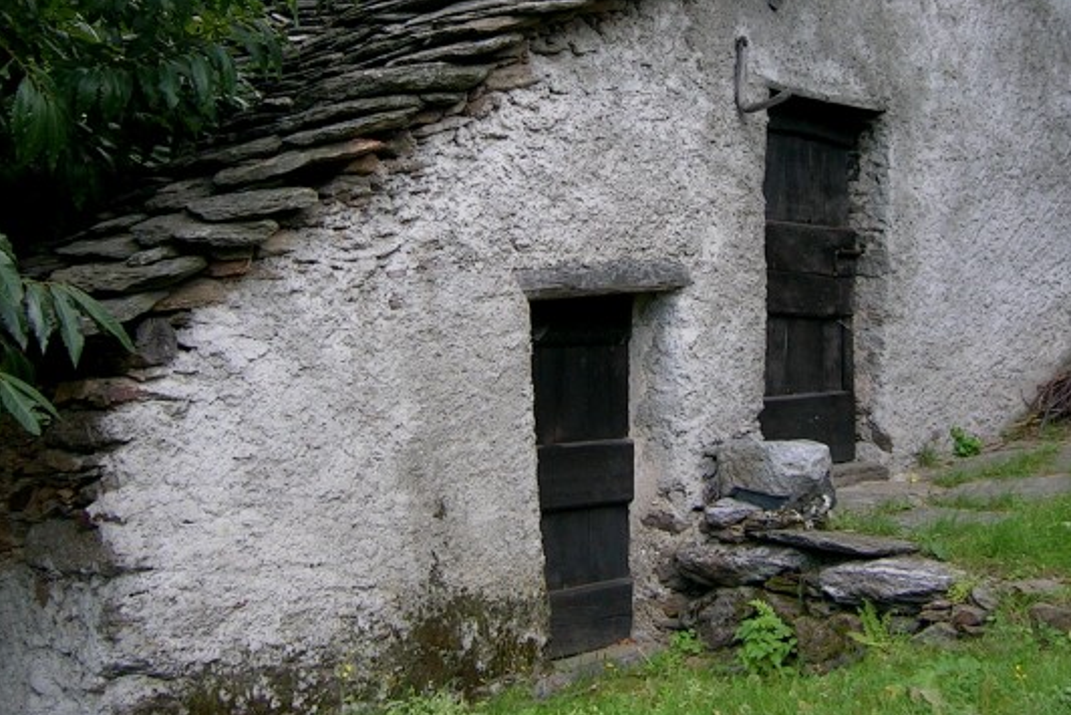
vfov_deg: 25.7
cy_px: 181
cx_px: 628
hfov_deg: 38.1
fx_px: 1547
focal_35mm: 52
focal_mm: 5.4
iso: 50
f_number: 2.8
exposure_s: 1/104
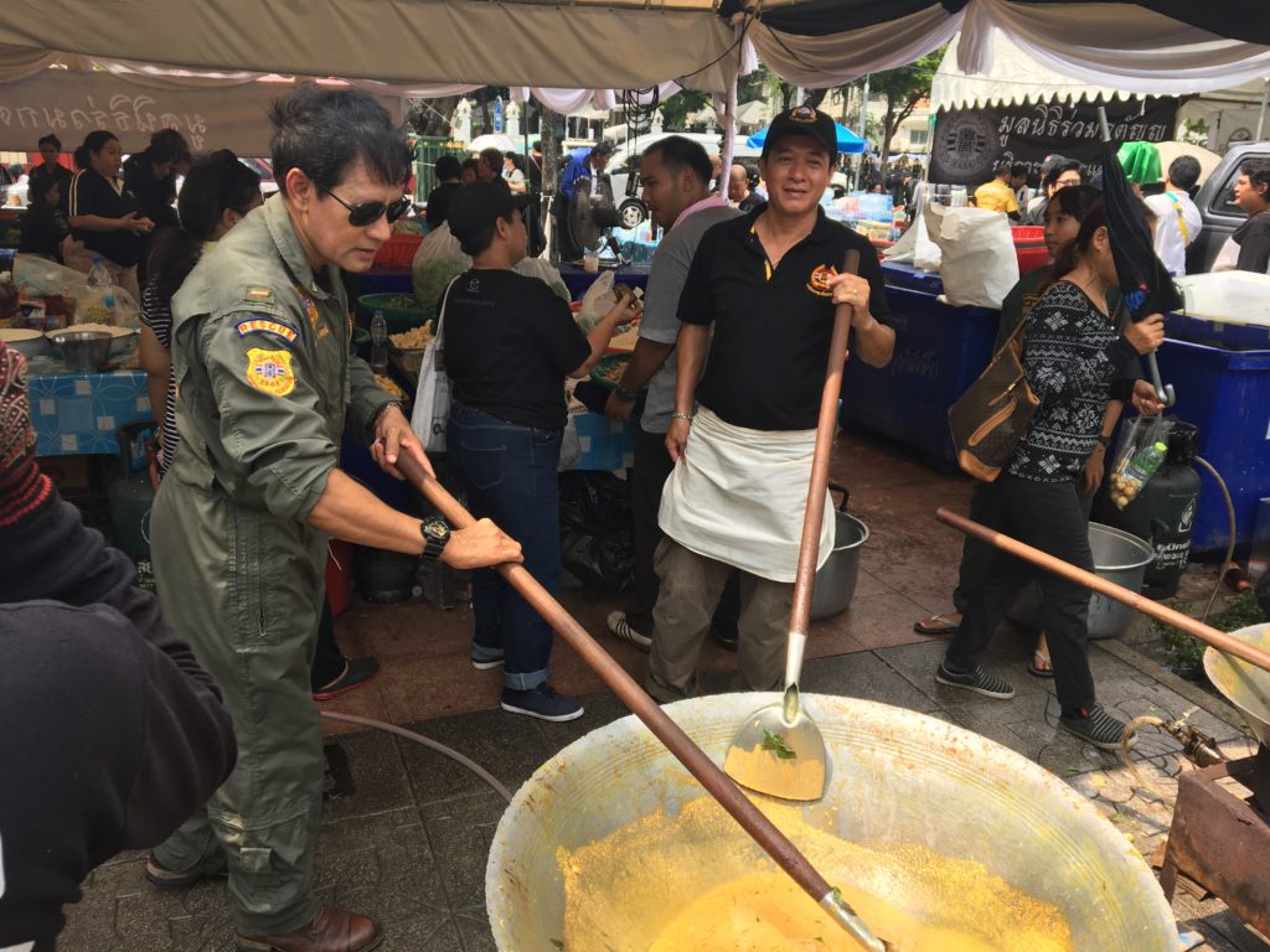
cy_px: 476
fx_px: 1064
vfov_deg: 48.2
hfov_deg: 61.7
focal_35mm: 29
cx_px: 635
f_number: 2.2
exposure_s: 1/398
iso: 25
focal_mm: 4.15
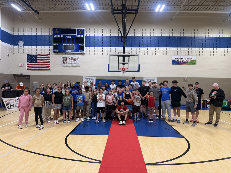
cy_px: 86
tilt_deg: -1.8
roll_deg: -0.6
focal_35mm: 24
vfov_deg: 56.8
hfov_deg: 71.6
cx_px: 116
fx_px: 160
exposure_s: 1/121
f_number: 1.78
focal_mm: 6.76
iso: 160
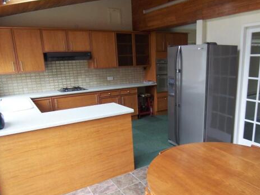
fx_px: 218
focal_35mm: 29
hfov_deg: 61.0
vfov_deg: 47.9
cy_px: 121
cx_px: 159
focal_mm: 3.8
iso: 125
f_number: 2.8
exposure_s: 1/30
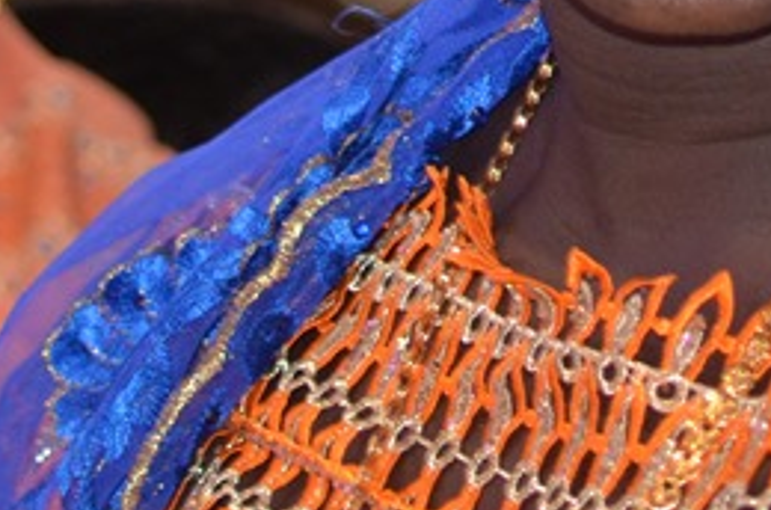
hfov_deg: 5.0
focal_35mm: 414
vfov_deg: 3.3
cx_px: 655
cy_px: -249
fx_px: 8845
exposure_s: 1/60
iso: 800
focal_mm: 70
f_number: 4
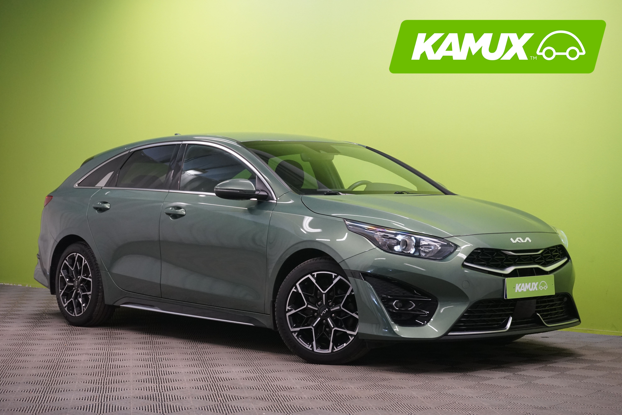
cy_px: 208
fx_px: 1209
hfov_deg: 28.8
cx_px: 311
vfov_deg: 19.5
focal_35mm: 70
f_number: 8
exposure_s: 1/25
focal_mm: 70
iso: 2000
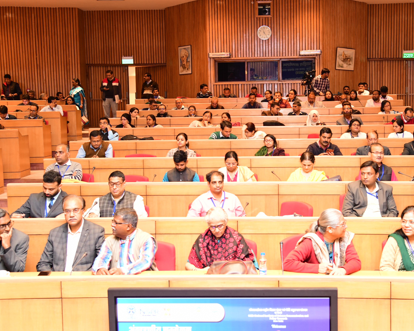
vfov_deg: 33.4
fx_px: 551
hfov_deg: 41.0
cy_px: 148
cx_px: 245
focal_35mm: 45
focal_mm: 34
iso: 2000
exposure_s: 1/30
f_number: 4.5
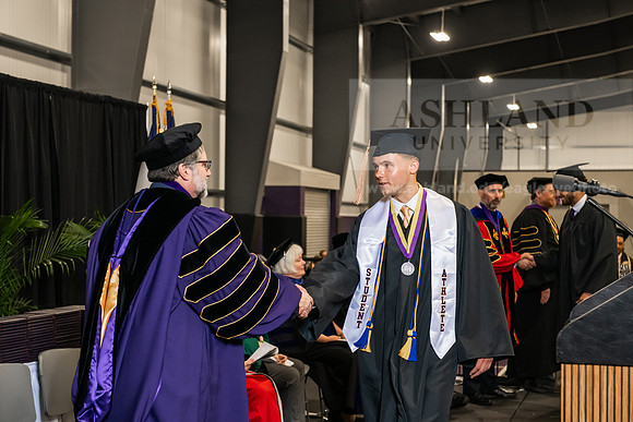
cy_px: 211
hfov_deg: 30.5
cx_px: 316
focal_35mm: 66
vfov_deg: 20.6
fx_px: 1161
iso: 2500
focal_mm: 66
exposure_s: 1/200
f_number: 5
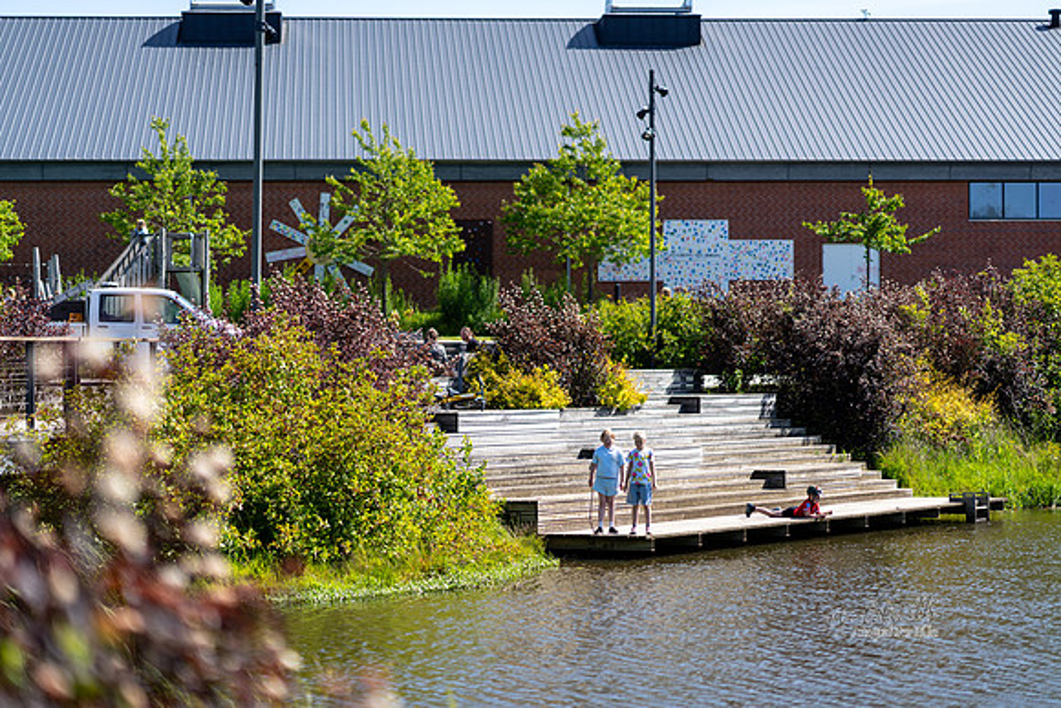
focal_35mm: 87
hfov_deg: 23.4
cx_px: 530
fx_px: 2562
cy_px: 354
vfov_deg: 15.7
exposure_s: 1/2500
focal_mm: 85
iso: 50
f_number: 1.4
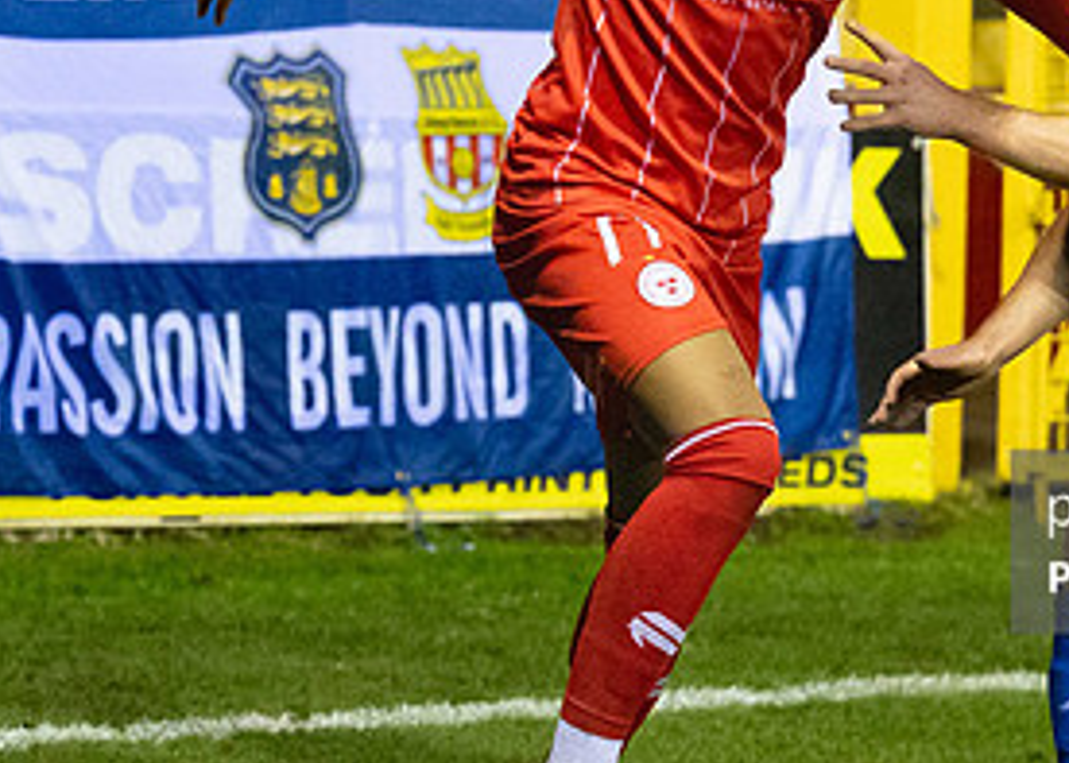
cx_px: 494
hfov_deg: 5.9
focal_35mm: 341
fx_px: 10350
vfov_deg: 4.2
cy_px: 271
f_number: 3.2
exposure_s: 1/1250
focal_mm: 97
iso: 8000
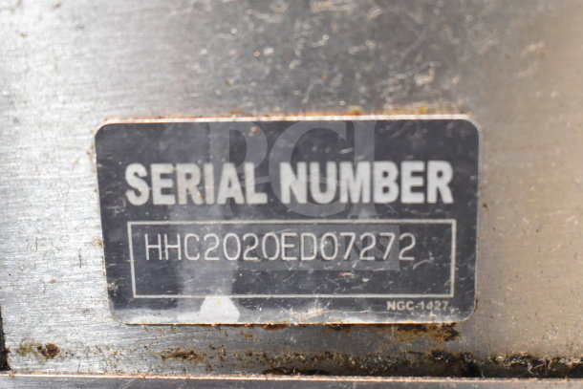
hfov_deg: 33.4
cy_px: 194
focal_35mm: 60
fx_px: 972
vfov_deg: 22.6
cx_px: 292
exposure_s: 1/100
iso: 6400
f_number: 5
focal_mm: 40
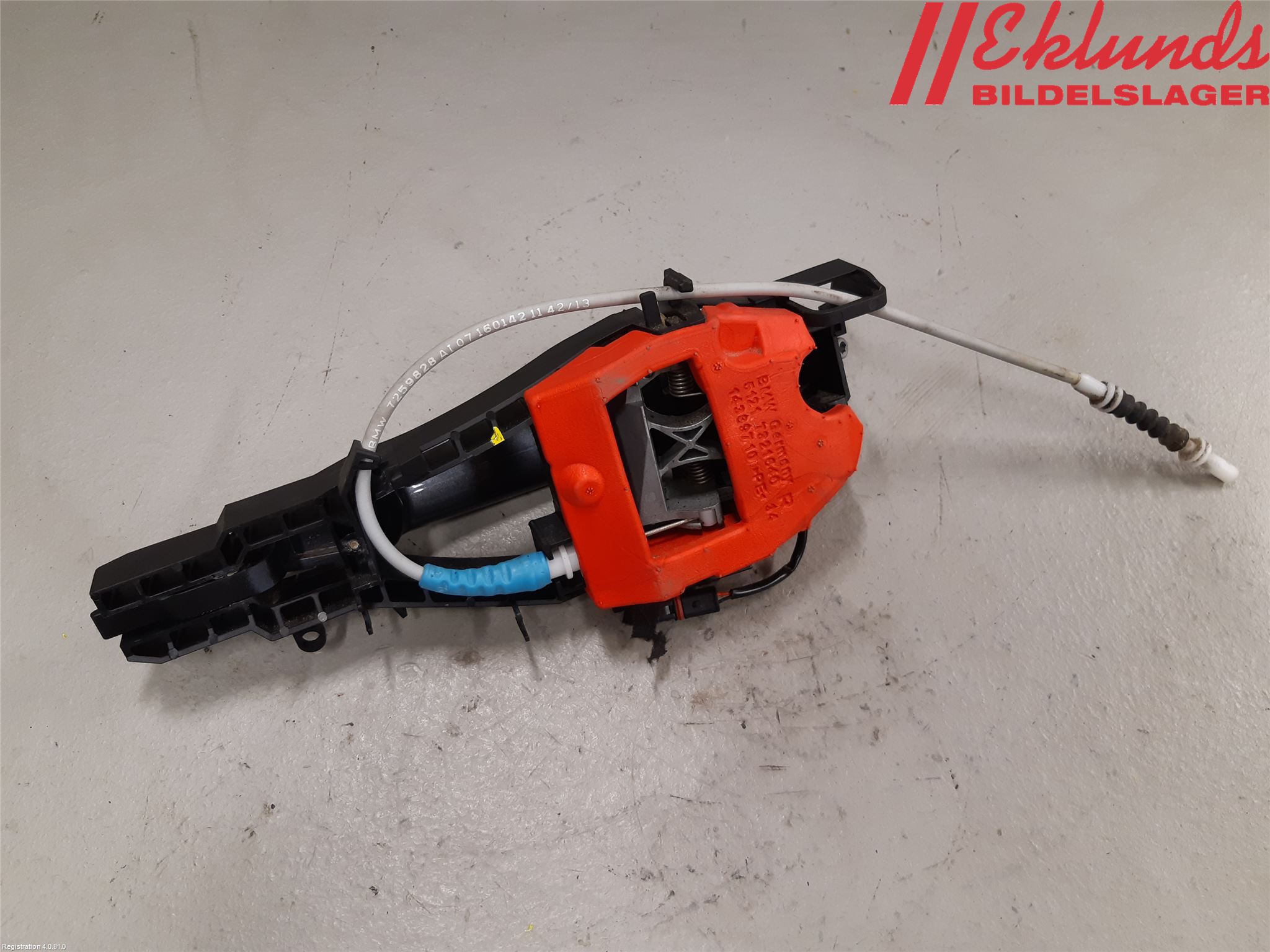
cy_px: 476
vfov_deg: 53.1
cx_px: 635
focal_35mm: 26
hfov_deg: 67.3
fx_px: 954
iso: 125
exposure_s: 1/50
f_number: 1.7
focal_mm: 3.93
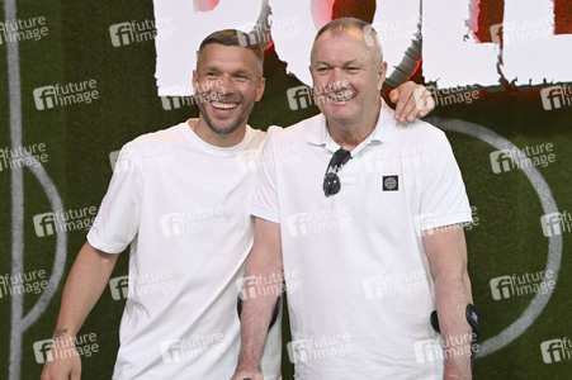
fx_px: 826
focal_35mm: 52
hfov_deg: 38.2
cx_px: 286
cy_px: 190
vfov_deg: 26.0
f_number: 4
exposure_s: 1/250
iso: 800
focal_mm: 52
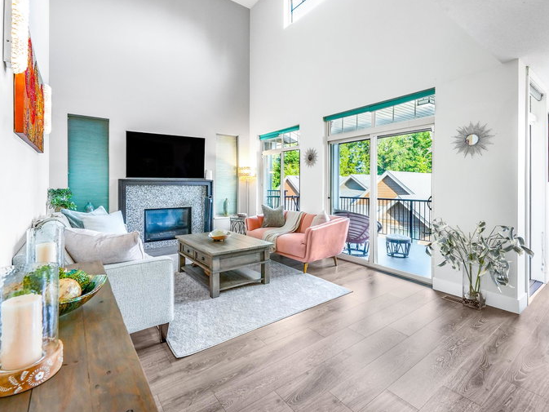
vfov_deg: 78.1
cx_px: 279
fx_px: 254
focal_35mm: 16
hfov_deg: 94.5
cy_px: 202
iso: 400
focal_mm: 14
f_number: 10
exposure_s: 1/50
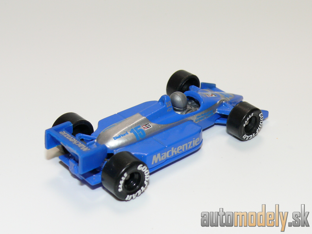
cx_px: 156
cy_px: 117
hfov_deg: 26.3
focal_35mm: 74
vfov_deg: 19.9
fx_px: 667
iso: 100
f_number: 4
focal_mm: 11.3
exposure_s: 1/30
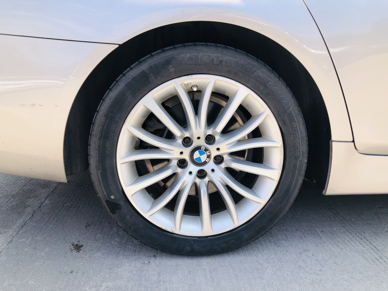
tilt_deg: -16.5
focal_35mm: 28
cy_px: 146
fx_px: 314
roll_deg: -0.8
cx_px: 194
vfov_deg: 49.7
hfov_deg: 63.4
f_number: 1.8
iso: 20
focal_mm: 3.99
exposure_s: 1/607
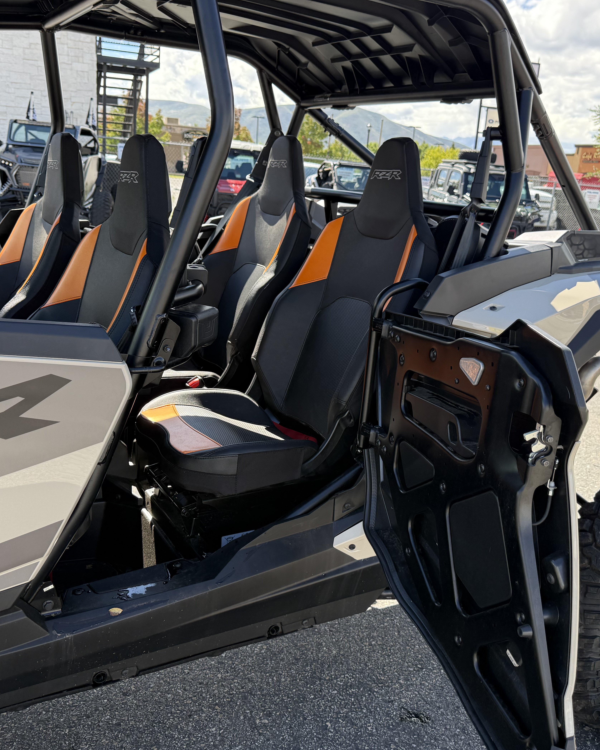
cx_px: 294
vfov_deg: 55.7
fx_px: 710
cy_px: 371
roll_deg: -3.8
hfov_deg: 45.8
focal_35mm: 32
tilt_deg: -13.7
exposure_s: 1/813
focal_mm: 6.76
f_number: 1.78
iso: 100
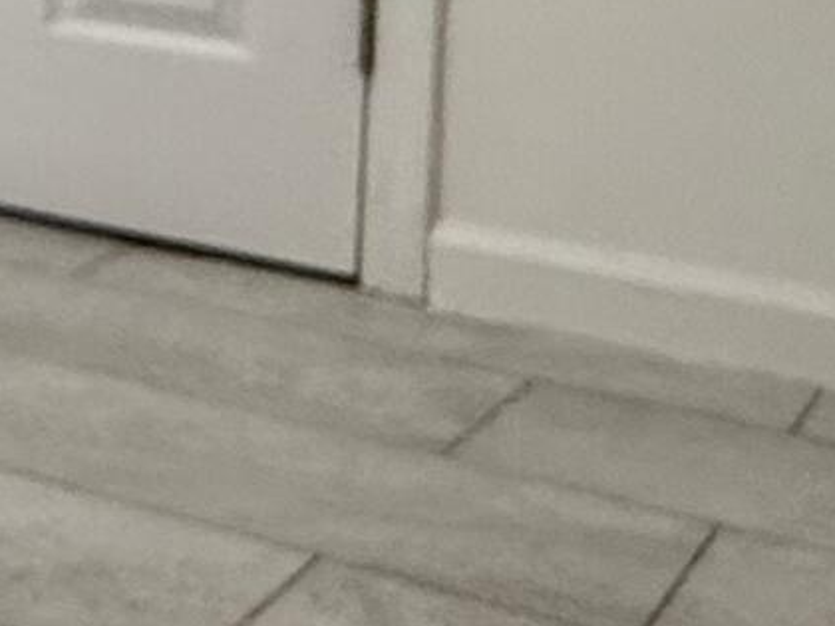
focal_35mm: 100
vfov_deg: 13.8
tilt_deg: -2.7
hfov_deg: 14.7
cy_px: -332
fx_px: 2412
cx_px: -1012
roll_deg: -1.6
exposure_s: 1/60
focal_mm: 2.22
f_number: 2.2
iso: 200
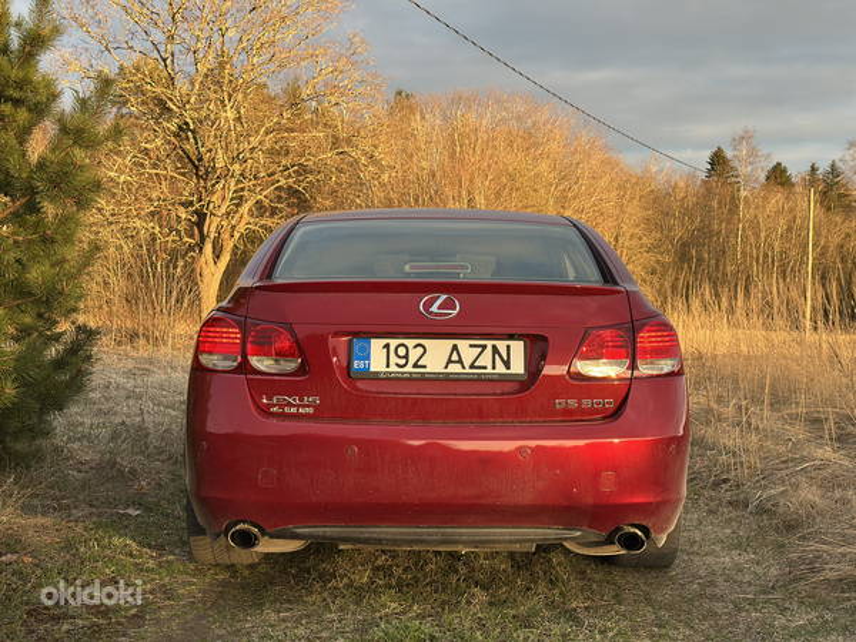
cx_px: 428
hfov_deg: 39.7
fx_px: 1187
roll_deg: -0.4
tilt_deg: -0.7
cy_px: 321
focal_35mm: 48
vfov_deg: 30.3
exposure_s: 1/379
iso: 80
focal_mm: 6.86
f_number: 1.78
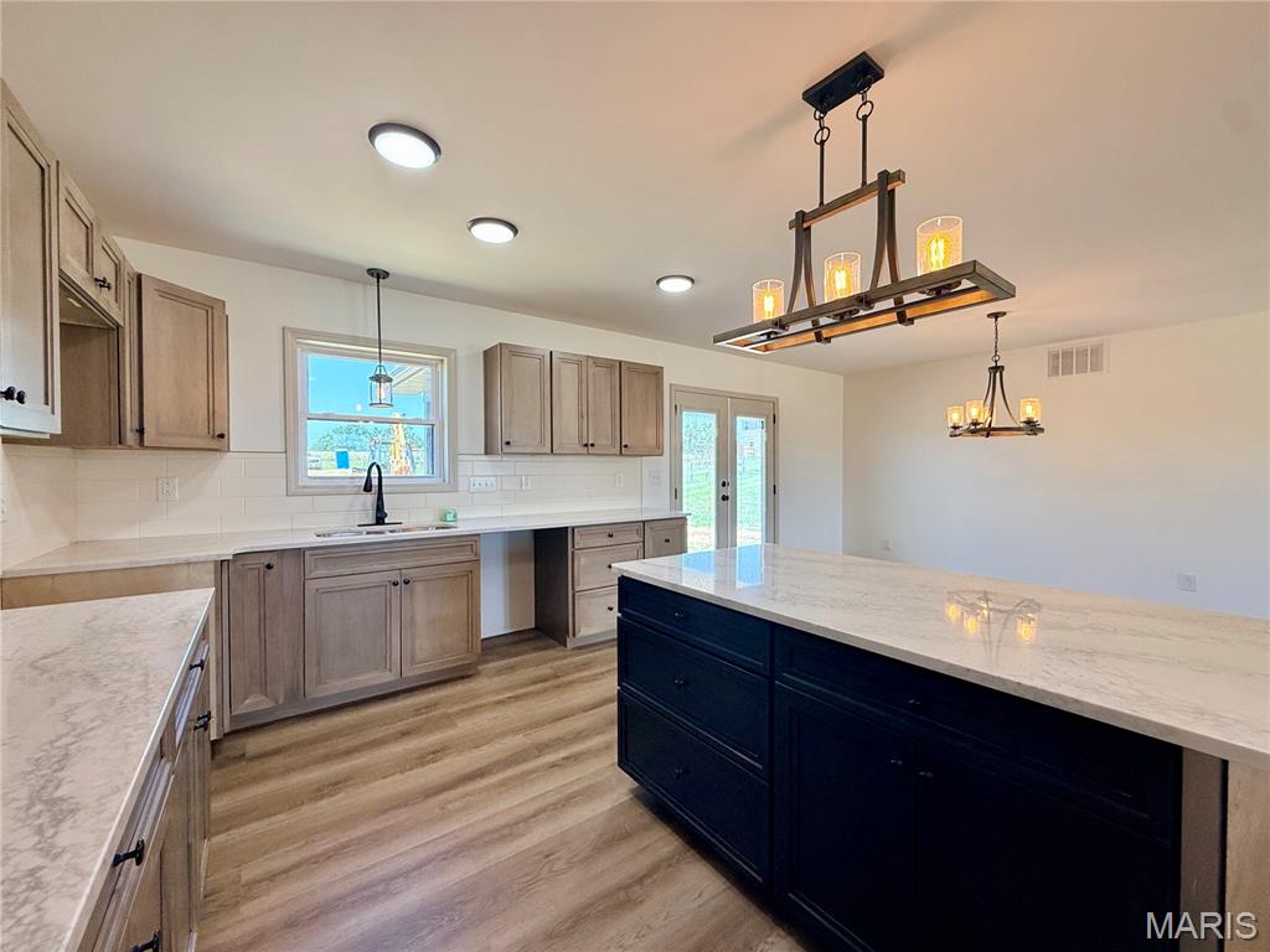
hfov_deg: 102.1
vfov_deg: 85.7
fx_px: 514
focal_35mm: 14
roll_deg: +0.1
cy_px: 476
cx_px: 635
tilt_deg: -1.1
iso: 125
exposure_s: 1/120
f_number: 2.2
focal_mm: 2.22
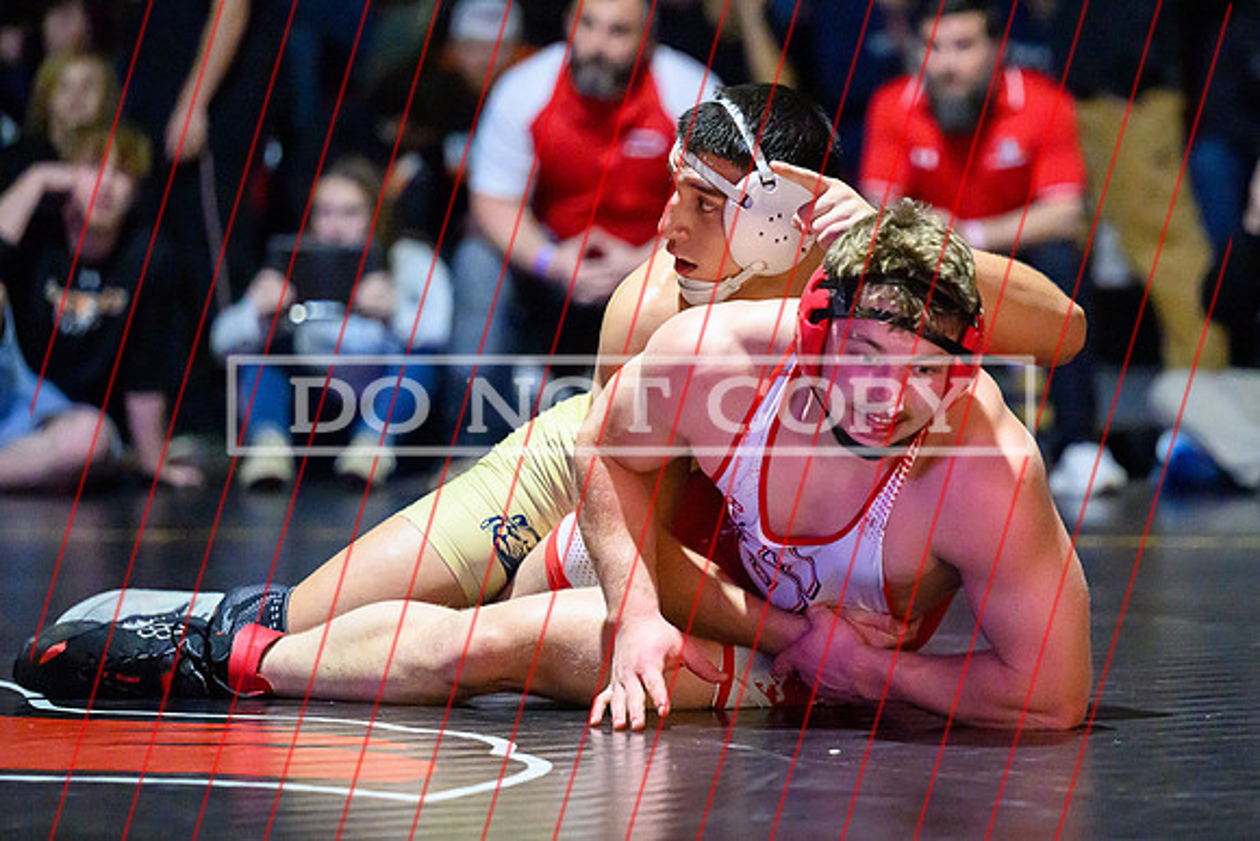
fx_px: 6620
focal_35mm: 189
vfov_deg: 7.3
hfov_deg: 10.9
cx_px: 757
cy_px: 336
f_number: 2.8
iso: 16000
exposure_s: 1/640
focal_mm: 145
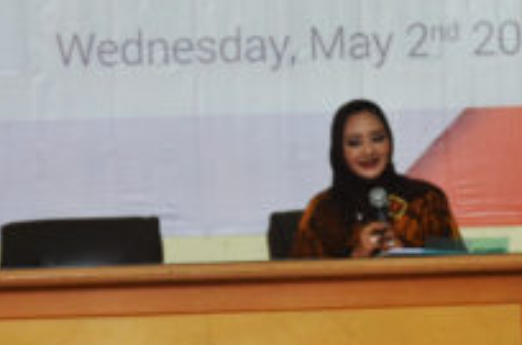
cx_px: 343
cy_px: 73
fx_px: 2778
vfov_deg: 7.1
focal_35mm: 192
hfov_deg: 10.7
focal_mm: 34
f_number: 4.2
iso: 560
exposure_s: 1/60
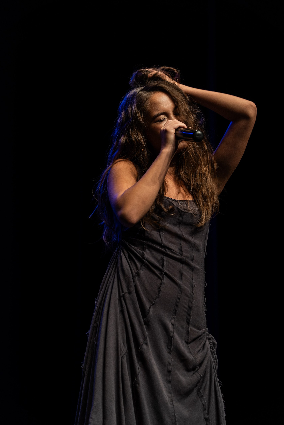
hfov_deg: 13.0
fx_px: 1242
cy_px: 212
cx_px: 142
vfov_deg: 19.5
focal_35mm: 105
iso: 1000
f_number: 4
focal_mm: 105
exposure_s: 1/200
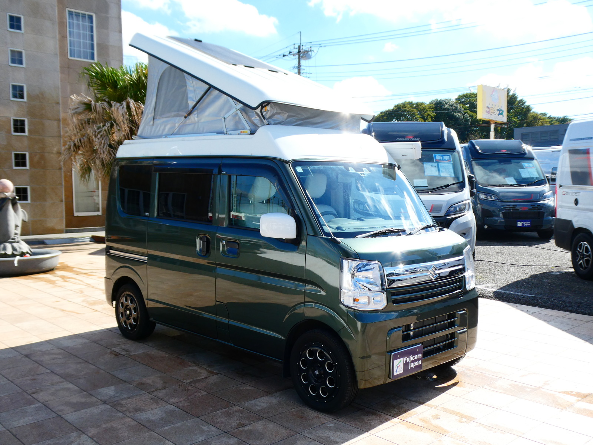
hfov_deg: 52.6
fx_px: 600
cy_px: 222
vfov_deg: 40.7
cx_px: 296
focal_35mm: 35
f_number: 3.7
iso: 80
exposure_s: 1/400
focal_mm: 6.3
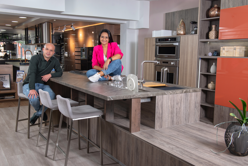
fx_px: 248
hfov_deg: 53.1
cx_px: 124
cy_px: 83
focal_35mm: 36
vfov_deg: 36.9
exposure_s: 1/100
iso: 400
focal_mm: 36
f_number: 5.6
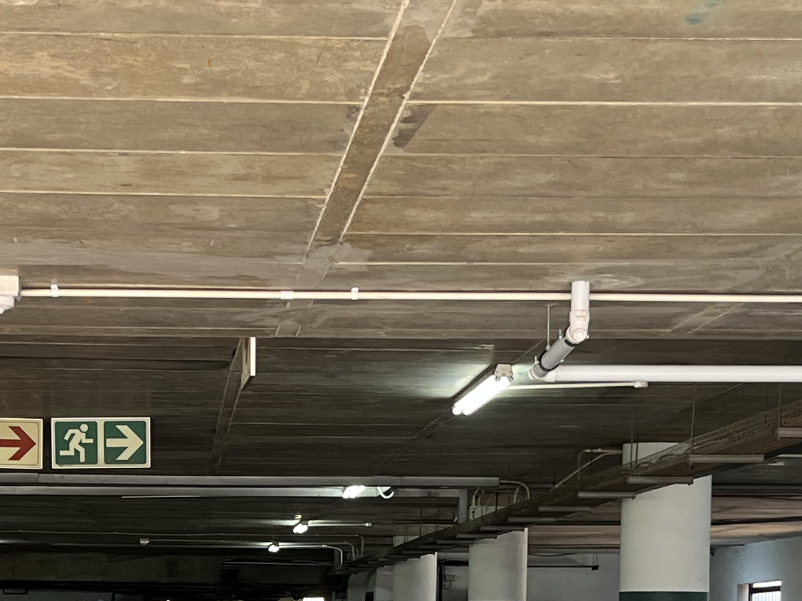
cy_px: 760
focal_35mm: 93
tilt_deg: -5.4
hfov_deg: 20.9
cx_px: 208
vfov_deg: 15.2
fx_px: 2154
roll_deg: -0.2
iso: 100
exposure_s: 1/122
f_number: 1.6
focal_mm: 5.1
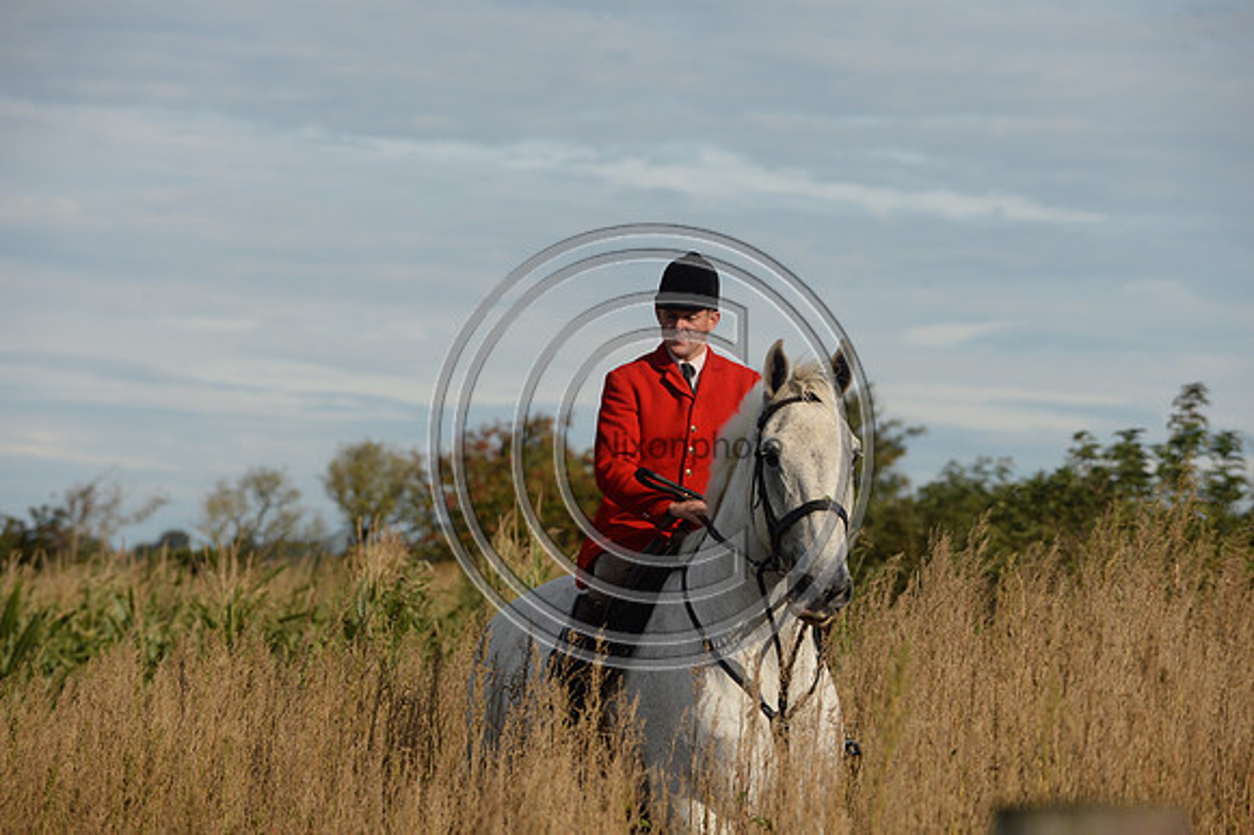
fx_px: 5918
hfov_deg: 12.1
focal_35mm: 170
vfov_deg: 8.1
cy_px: 418
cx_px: 627
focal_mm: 170
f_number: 5
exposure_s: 1/1250
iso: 220
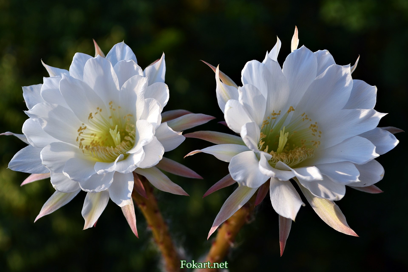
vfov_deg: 20.2
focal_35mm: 68
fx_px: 765
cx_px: 204
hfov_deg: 29.9
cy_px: 136
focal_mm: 45
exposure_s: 1/250
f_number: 8
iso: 100
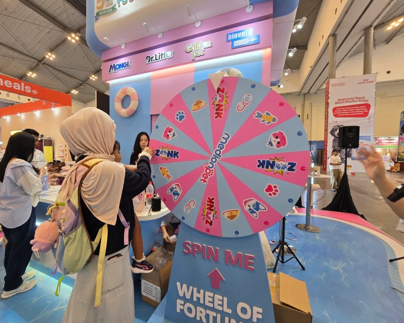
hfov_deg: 100.4
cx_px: 182
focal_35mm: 14
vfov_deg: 88.0
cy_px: 160
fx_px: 167
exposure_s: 1/50
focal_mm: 2.2
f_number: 2.2
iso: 125
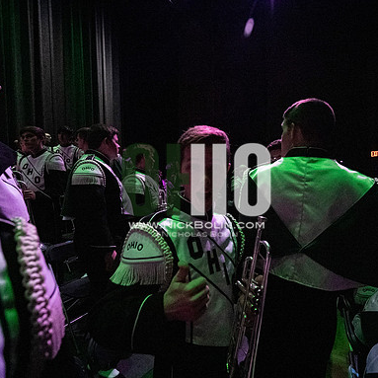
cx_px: 196
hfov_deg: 80.7
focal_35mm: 18
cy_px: 190
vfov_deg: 80.7
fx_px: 222
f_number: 4
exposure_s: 1/400
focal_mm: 14
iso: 25600
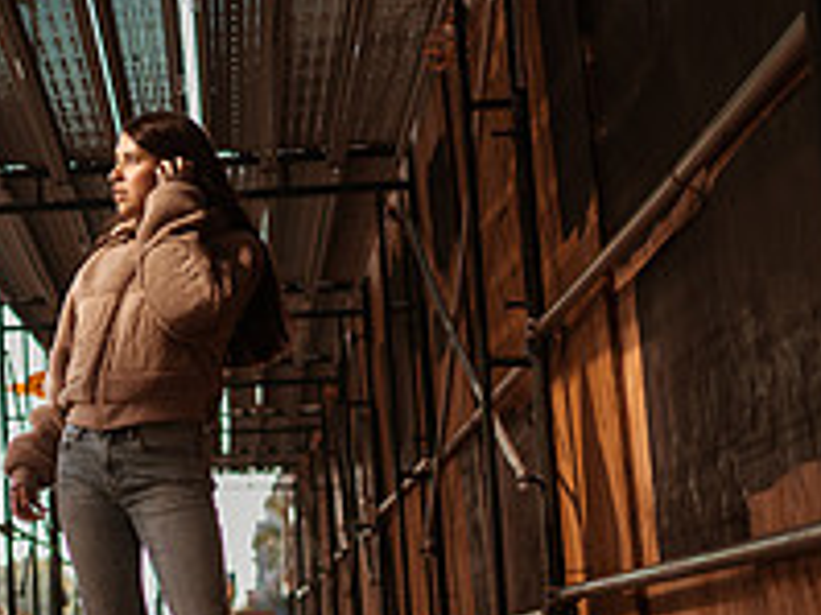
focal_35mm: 98
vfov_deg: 15.1
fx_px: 2323
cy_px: 316
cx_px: -210
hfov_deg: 18.8
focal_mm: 35
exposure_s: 1/1250
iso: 50
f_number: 1.8
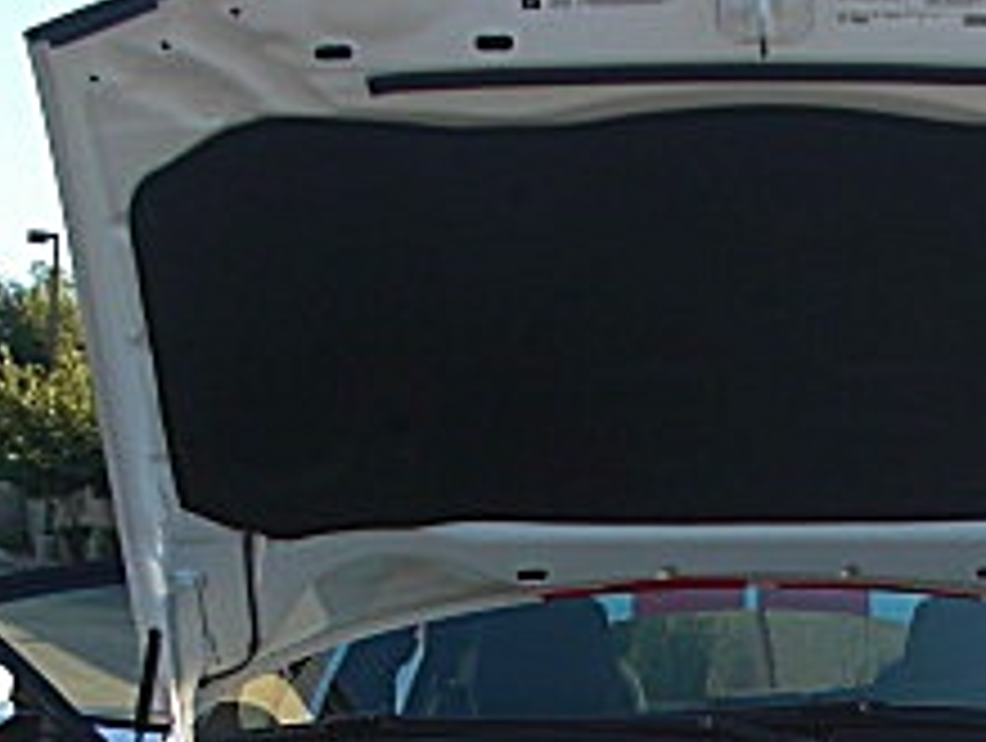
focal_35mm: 105
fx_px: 2996
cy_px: 895
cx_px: 770
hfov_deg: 18.5
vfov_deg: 13.7
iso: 50
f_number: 2.8
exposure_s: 1/320
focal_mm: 6.3
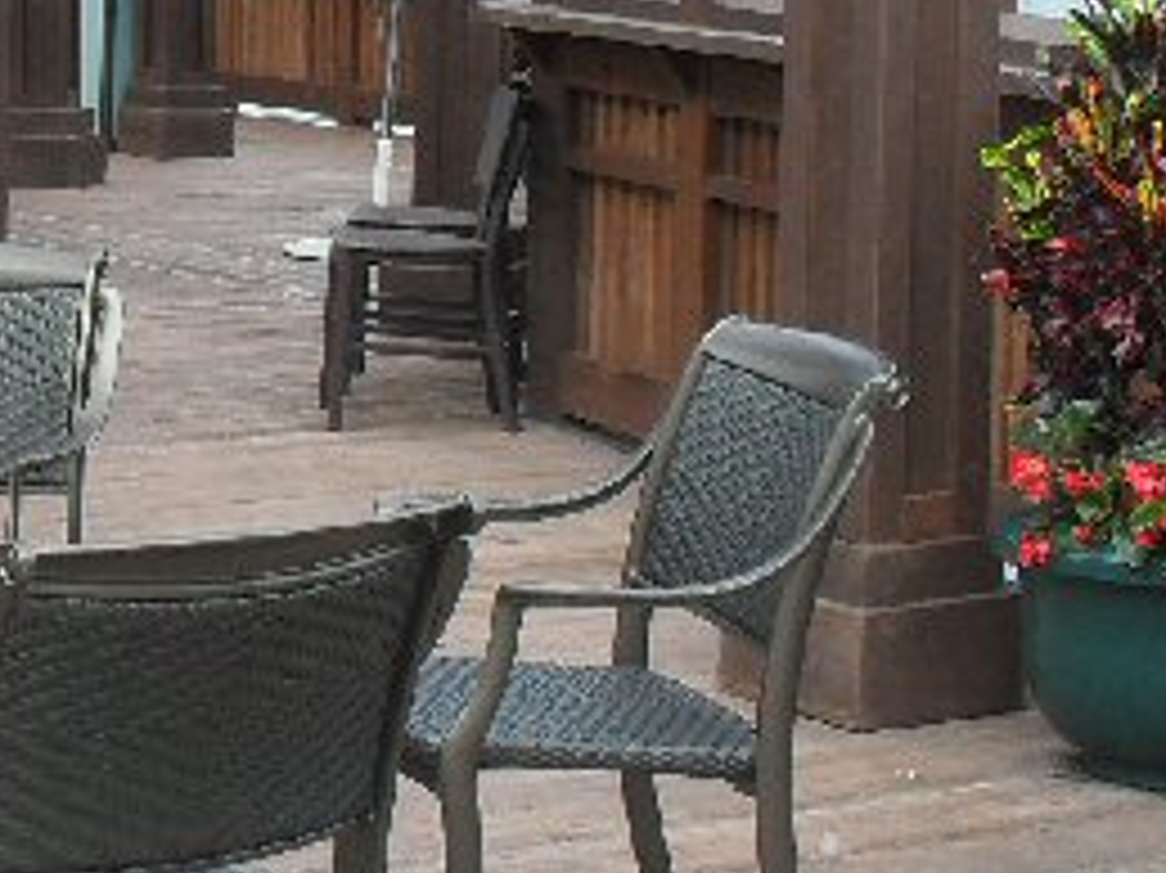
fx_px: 3636
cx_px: -185
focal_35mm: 108
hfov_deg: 17.5
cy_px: 220
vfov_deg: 13.6
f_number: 3.2
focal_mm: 6.3
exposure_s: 1/250
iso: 100
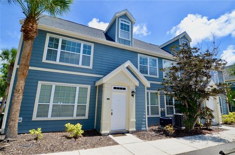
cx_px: 118
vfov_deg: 67.1
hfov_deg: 90.1
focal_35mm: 18
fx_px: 117
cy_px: 78
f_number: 8
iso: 100
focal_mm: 12
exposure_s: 1/250
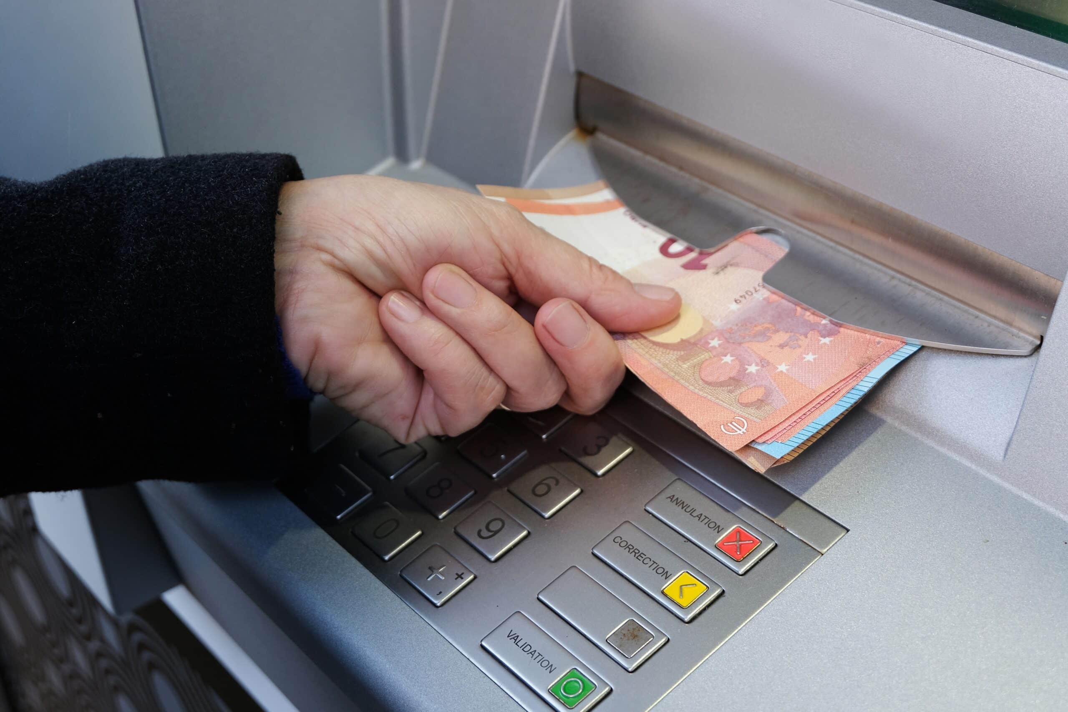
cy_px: 356
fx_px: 1454
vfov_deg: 27.5
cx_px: 534
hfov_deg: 40.3
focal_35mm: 49
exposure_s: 1/60
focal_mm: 32.5
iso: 400
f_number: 5
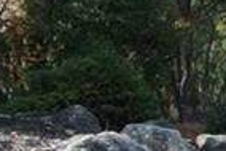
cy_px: -62
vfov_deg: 5.6
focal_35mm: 246
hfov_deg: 7.2
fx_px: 1546
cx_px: 742
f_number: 4.5
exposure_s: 1/320
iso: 100
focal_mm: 12.7
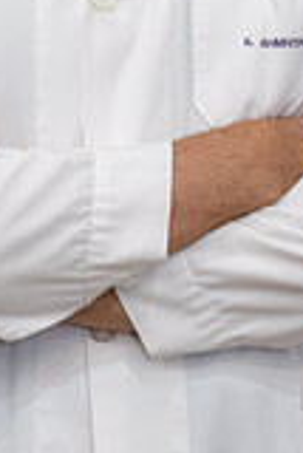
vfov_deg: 5.9
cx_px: 136
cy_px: -176
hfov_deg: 4.0
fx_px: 4358
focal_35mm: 346
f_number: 4
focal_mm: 123
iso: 5000
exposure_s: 1/80
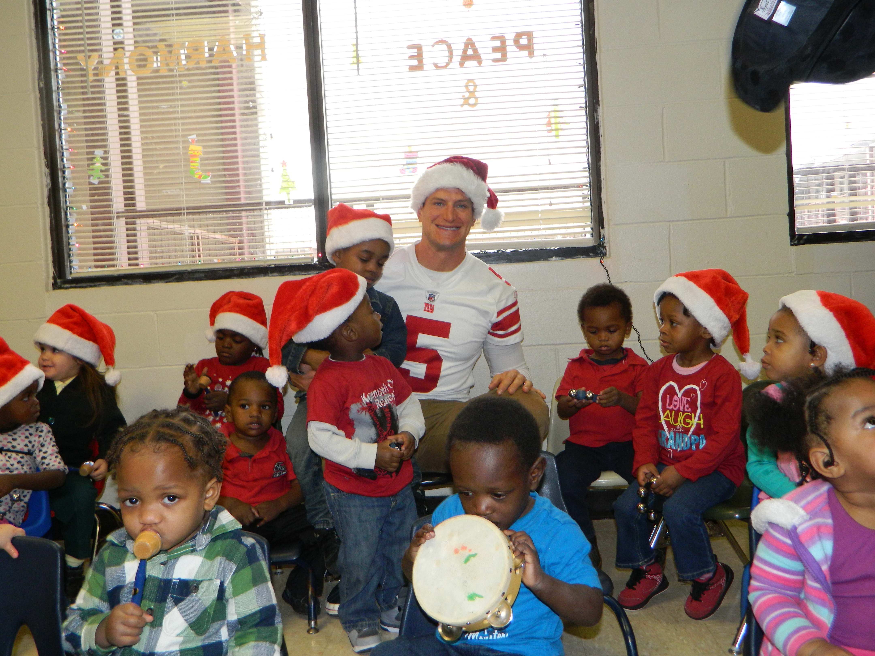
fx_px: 784
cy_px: 328
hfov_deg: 58.4
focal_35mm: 31
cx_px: 438
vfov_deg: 45.4
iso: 180
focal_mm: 5.6
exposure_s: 1/40
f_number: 3.2
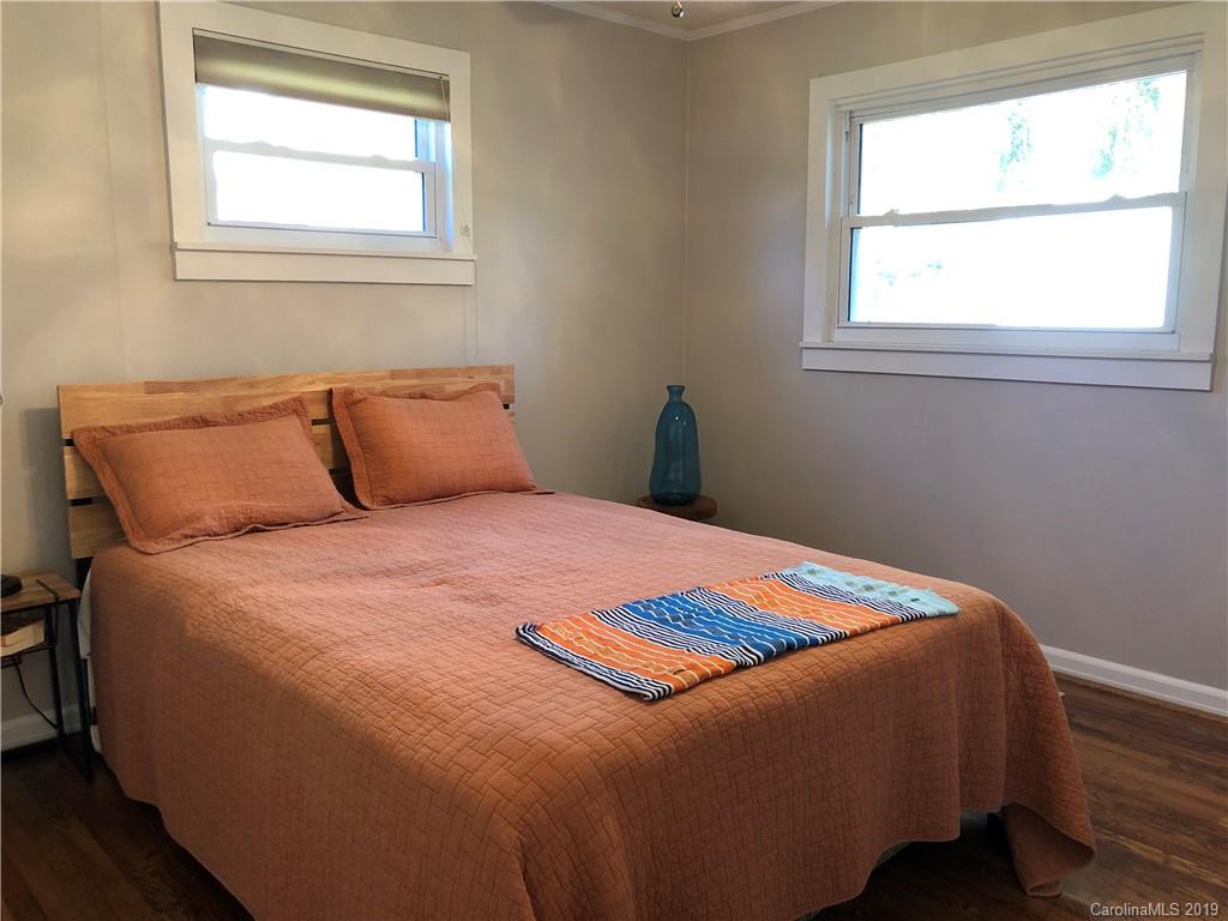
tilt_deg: -8.0
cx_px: 614
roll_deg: +0.1
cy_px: 460
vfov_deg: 49.7
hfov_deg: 63.4
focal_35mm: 28
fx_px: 993
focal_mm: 4
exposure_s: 1/17
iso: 40
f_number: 1.8
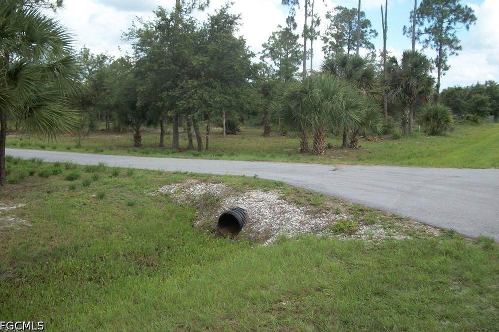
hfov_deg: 55.8
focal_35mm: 34
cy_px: 143
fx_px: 471
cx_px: 252
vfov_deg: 38.8
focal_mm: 5.7
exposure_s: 1/100
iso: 80
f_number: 8.8
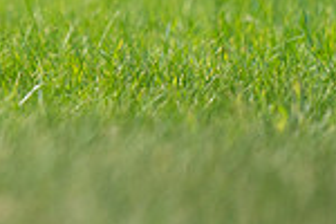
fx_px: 21642
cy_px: -129
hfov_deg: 0.9
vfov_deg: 0.6
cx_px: -300
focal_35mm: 2319
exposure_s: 1/4000
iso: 1600
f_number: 6.3
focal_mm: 600
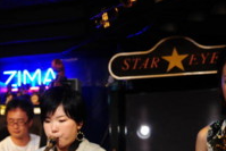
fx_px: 553
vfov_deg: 15.3
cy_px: 148
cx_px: 55
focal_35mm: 88
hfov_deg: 22.9
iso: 2000
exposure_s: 1/125
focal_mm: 26
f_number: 2.8
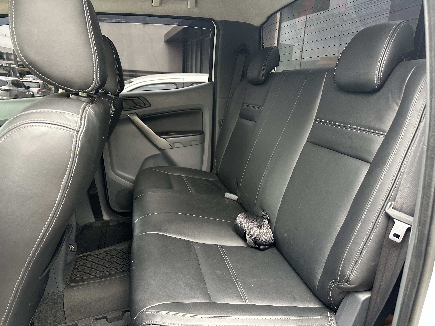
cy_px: 163
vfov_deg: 56.8
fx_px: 302
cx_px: 218
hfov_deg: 71.6
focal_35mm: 24
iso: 400
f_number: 1.78
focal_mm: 6.86
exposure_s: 1/60
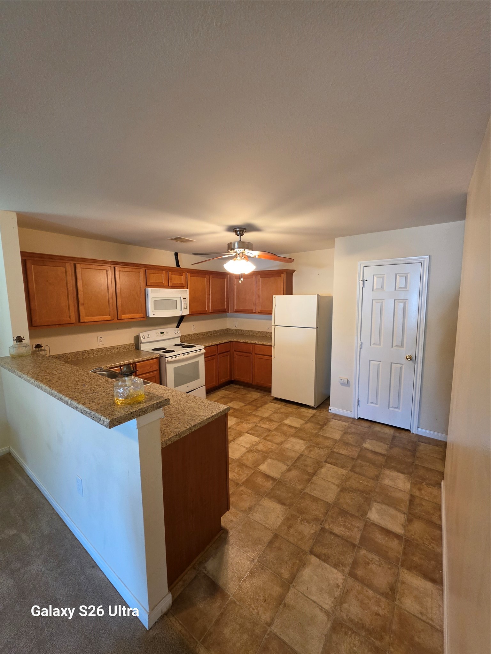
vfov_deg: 106.2
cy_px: 327
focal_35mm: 13
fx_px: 246
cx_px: 246
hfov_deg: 89.9
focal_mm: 2.2
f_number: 1.9
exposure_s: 1/60
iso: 320
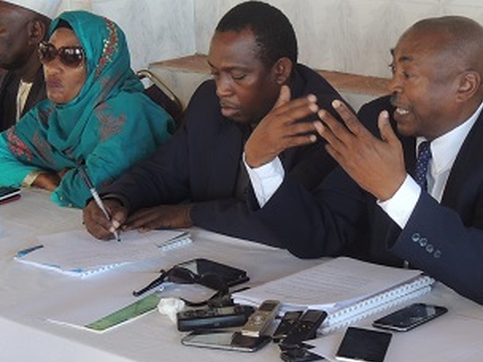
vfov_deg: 13.3
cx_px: 303
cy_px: 189
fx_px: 1549
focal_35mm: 111
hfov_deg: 17.7
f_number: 3.5
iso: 180
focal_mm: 8.1
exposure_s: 1/50
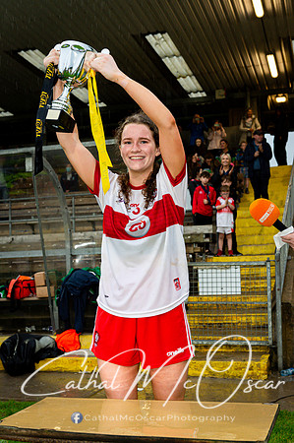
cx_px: 147
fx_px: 638
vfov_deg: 38.2
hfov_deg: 25.9
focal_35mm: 52
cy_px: 222
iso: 1600
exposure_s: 1/200
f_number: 3.5
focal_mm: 52
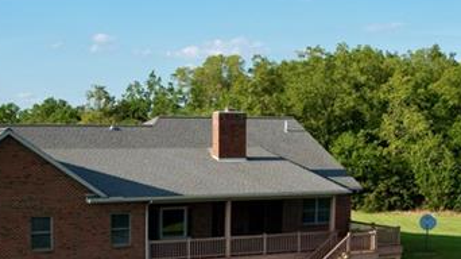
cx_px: 152
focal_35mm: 69
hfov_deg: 30.4
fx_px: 843
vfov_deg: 17.1
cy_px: 246
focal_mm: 8.38
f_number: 2.8
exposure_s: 1/1500
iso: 100
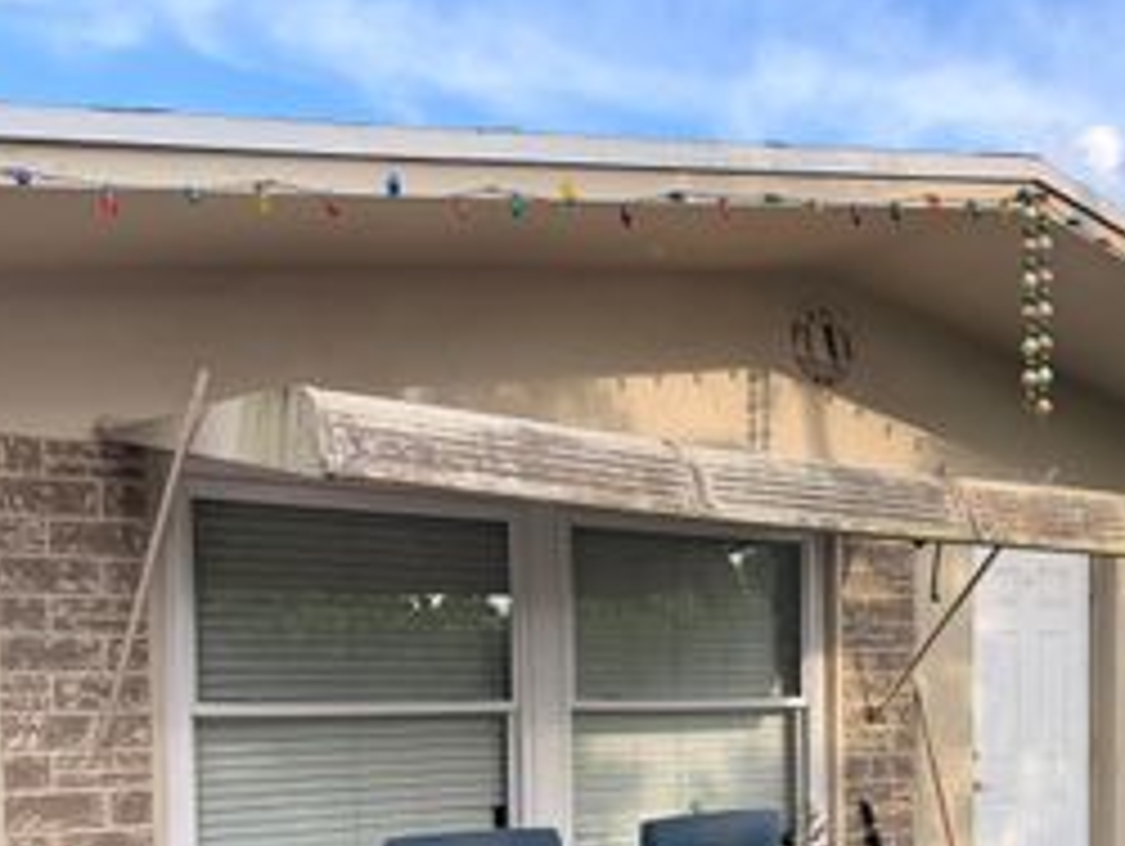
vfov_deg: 29.1
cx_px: 846
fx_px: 1561
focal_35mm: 48
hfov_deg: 38.6
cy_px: 754
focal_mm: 6.76
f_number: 1.78
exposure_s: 1/992
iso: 100
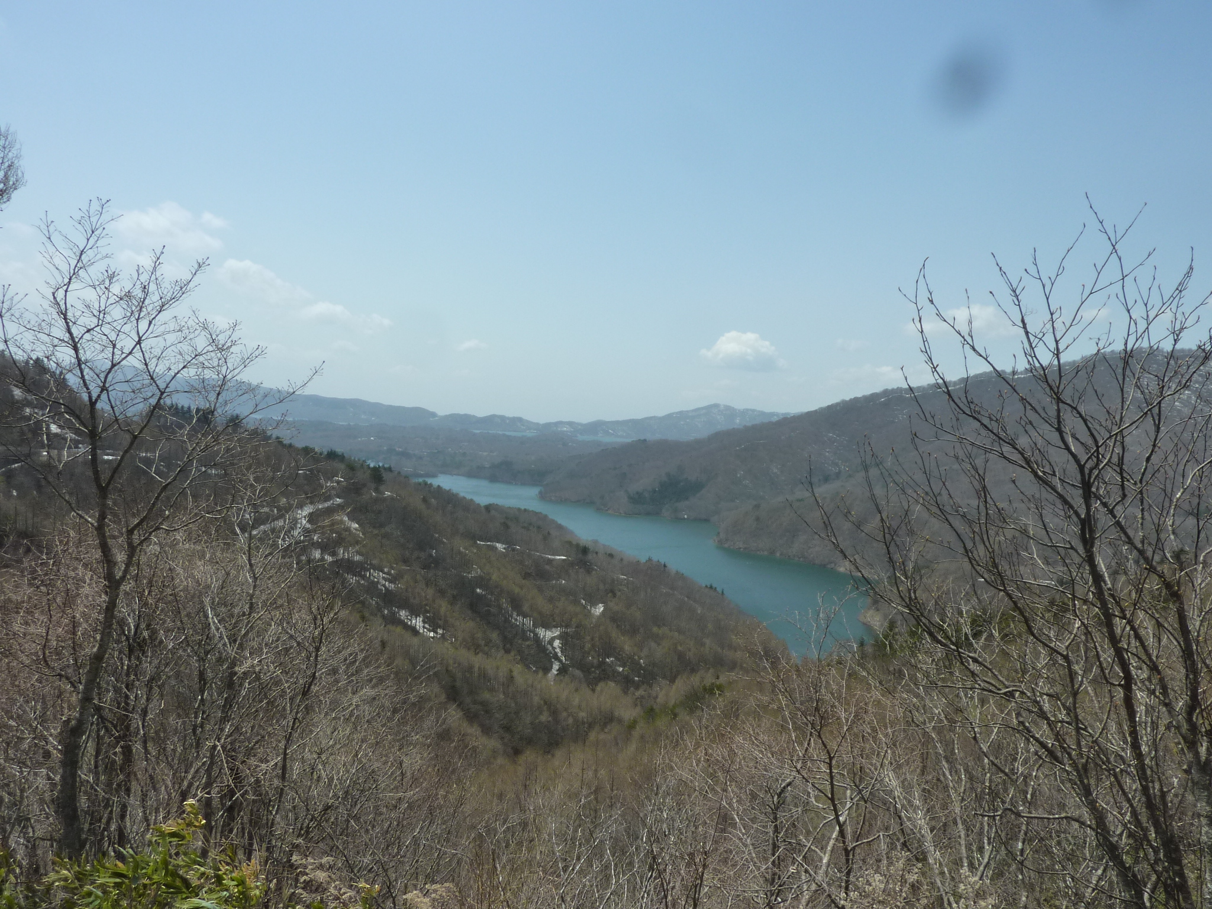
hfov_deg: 69.4
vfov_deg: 54.9
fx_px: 875
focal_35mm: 25
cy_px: 454
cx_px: 606
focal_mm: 4.1
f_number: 5.6
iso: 125
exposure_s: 1/500
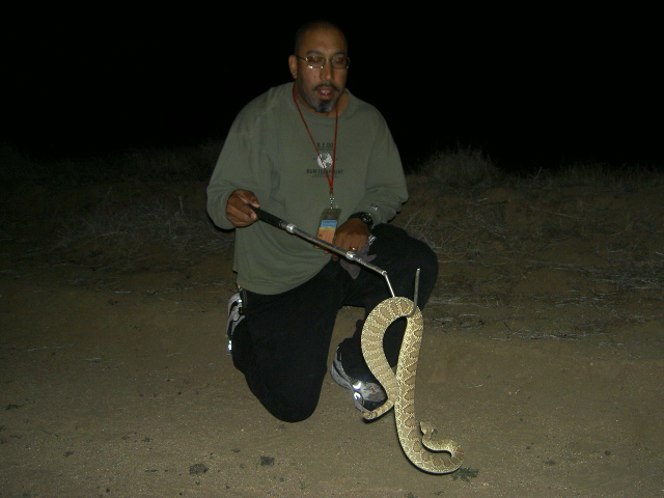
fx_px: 748
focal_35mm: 39
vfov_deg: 36.8
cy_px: 249
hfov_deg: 47.9
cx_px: 332
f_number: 2.8
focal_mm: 8
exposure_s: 1/60
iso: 100
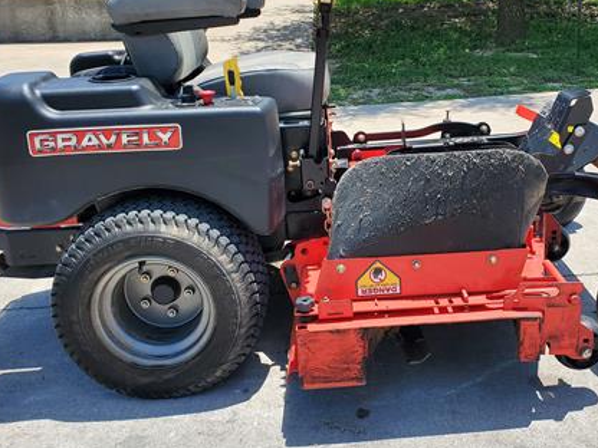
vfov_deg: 35.8
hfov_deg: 46.6
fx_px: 691
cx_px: 355
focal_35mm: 40
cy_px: 168
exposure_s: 1/952
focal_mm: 4.3
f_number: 2.4
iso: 50
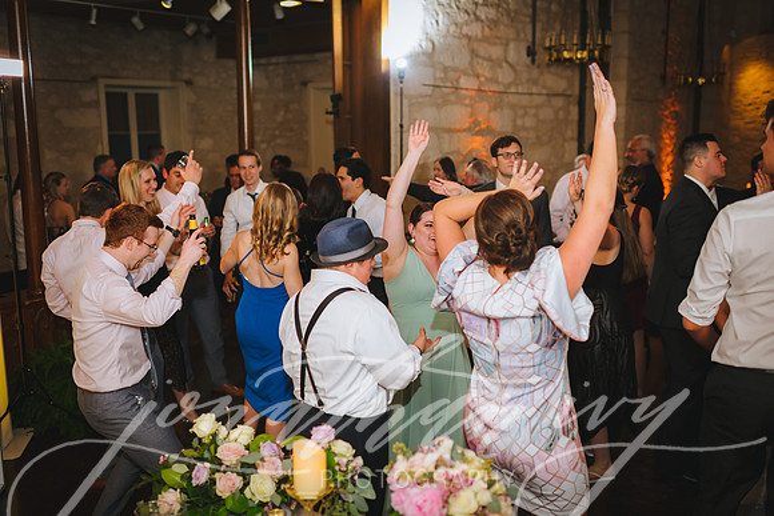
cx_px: 387
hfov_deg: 54.4
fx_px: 753
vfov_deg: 37.9
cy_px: 258
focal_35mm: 35
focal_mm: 35
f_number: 2
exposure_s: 1/200
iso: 640
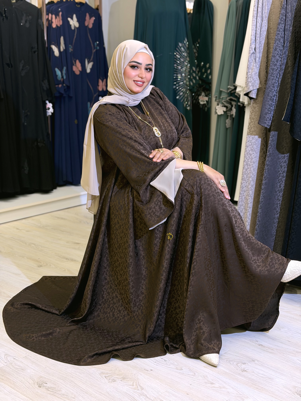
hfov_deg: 30.3
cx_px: 150
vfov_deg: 39.7
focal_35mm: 48
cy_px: 200
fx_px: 557
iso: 50
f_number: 1.78
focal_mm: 6.76
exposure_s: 1/160
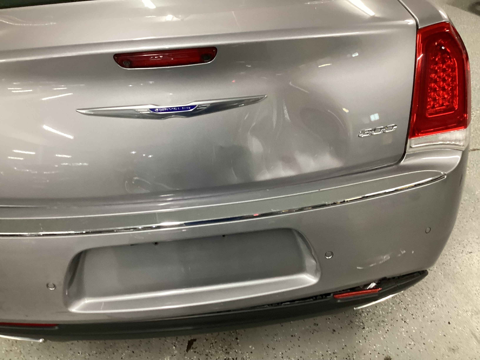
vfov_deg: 45.4
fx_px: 430
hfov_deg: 58.4
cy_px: 180
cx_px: 240
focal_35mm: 31
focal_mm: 3.3
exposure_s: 1/50
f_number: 2.4
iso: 320
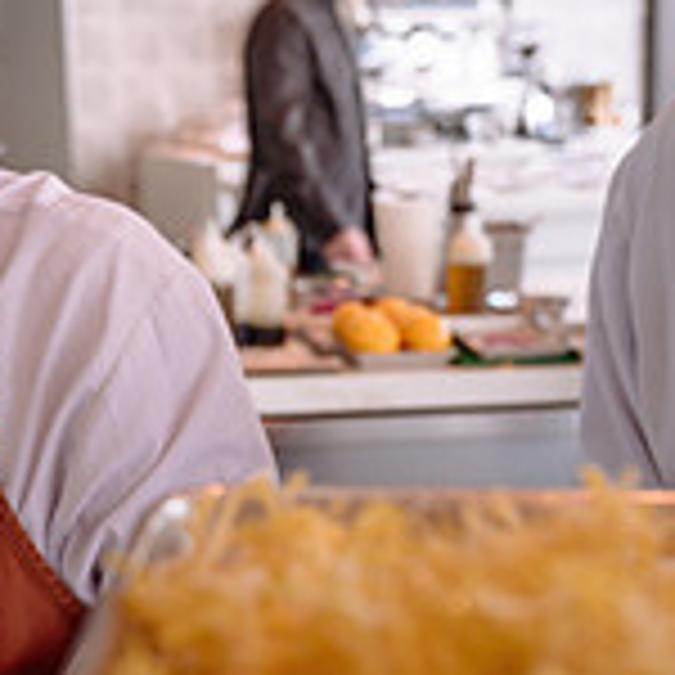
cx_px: 270
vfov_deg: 21.9
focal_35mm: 79
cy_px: 362
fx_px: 1743
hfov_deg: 21.9
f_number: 2.8
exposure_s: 1/100
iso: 100
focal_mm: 24
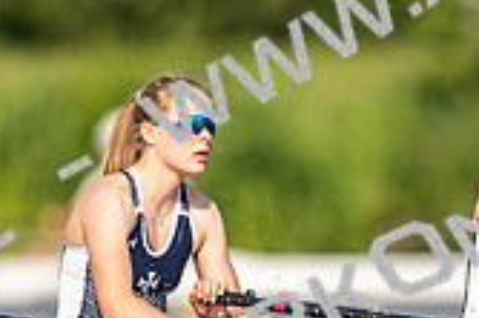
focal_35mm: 2083
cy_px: 153
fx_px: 27688
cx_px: 493
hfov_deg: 1.0
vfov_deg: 0.7
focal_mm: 600
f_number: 4
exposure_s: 1/2500
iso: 280
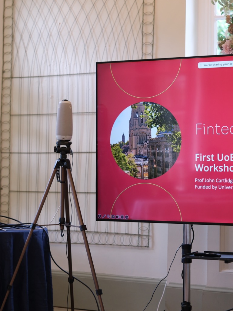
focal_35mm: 90
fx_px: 808
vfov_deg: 21.8
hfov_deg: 16.4
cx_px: 92
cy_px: 144
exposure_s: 1/250
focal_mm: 33
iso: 320
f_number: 1.4
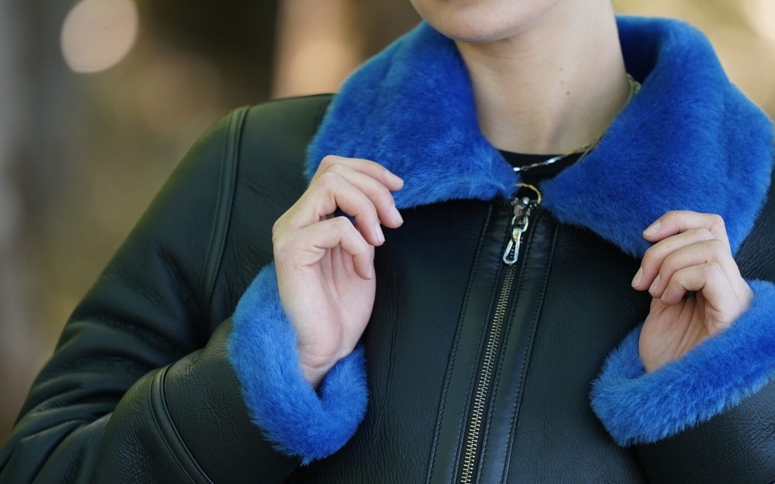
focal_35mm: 307
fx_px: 6483
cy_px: 250
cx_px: 389
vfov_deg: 4.3
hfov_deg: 6.8
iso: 500
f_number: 2.8
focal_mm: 200
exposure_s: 1/320
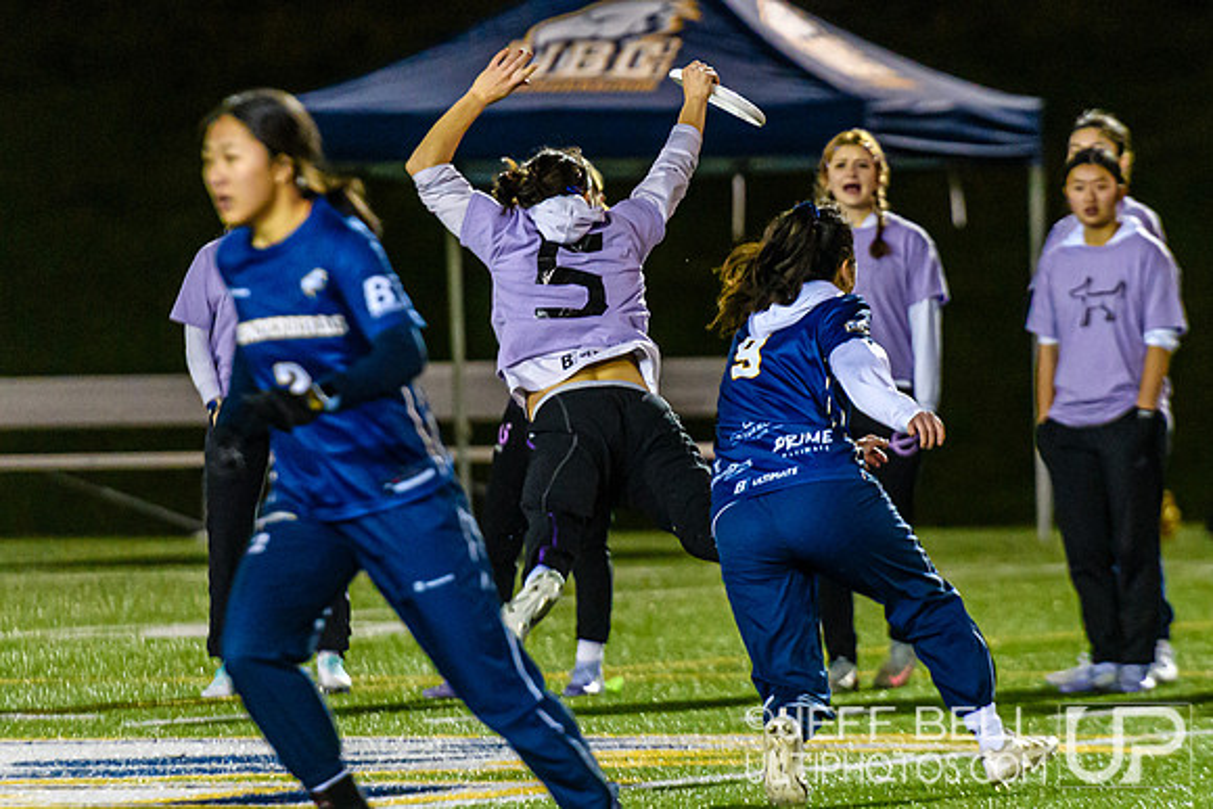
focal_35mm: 455
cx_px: 779
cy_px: 244
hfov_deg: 4.5
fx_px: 15344
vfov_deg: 3.0
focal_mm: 200
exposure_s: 1/800
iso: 4000
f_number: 3.2
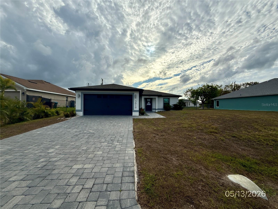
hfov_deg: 102.1
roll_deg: -0.1
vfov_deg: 85.7
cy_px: 104
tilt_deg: +1.1
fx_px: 112
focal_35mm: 14
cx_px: 139
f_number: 2.2
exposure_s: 1/4149
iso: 50
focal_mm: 2.22
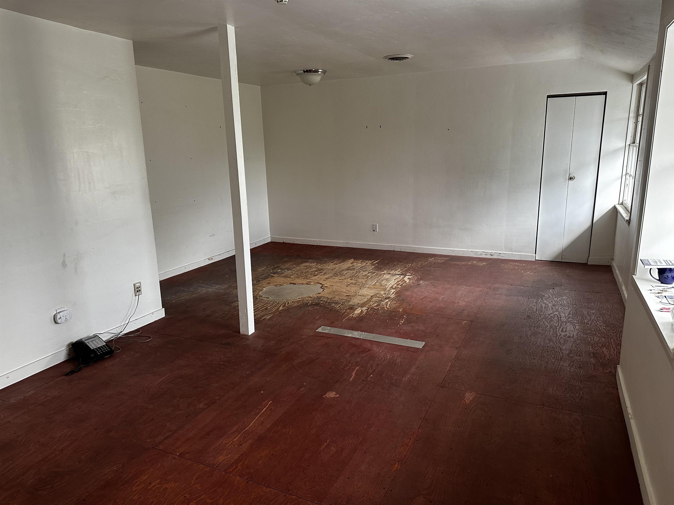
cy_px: 252
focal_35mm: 24
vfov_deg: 56.8
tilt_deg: -13.5
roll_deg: +0.5
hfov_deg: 71.6
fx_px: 467
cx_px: 337
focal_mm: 6.86
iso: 250
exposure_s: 1/118
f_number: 1.78
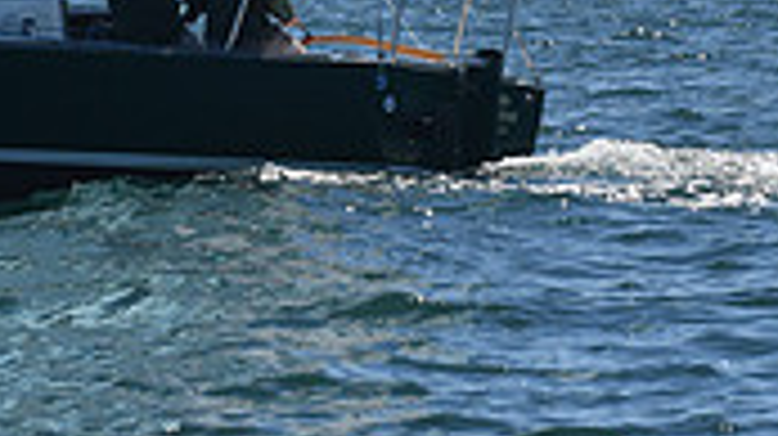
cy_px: -823
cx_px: -7
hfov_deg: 6.6
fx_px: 6679
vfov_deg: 3.7
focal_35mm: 324
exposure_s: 1/1250
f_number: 10
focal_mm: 92
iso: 250
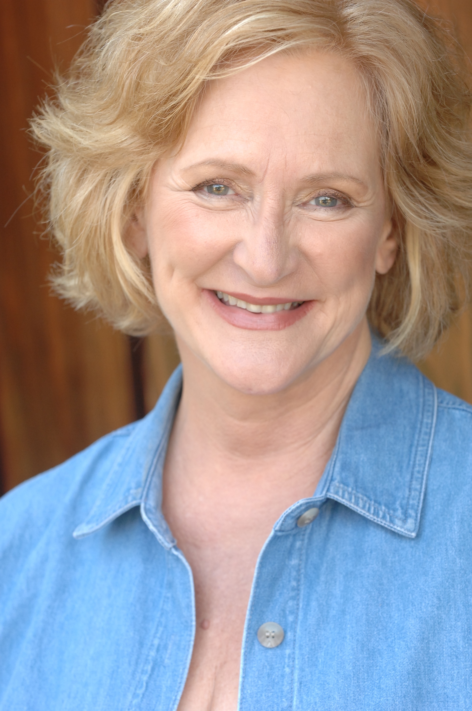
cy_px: 356
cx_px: 236
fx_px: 3431
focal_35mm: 174
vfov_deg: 11.8
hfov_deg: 7.9
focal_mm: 116
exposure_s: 1/100
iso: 400
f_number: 4.5
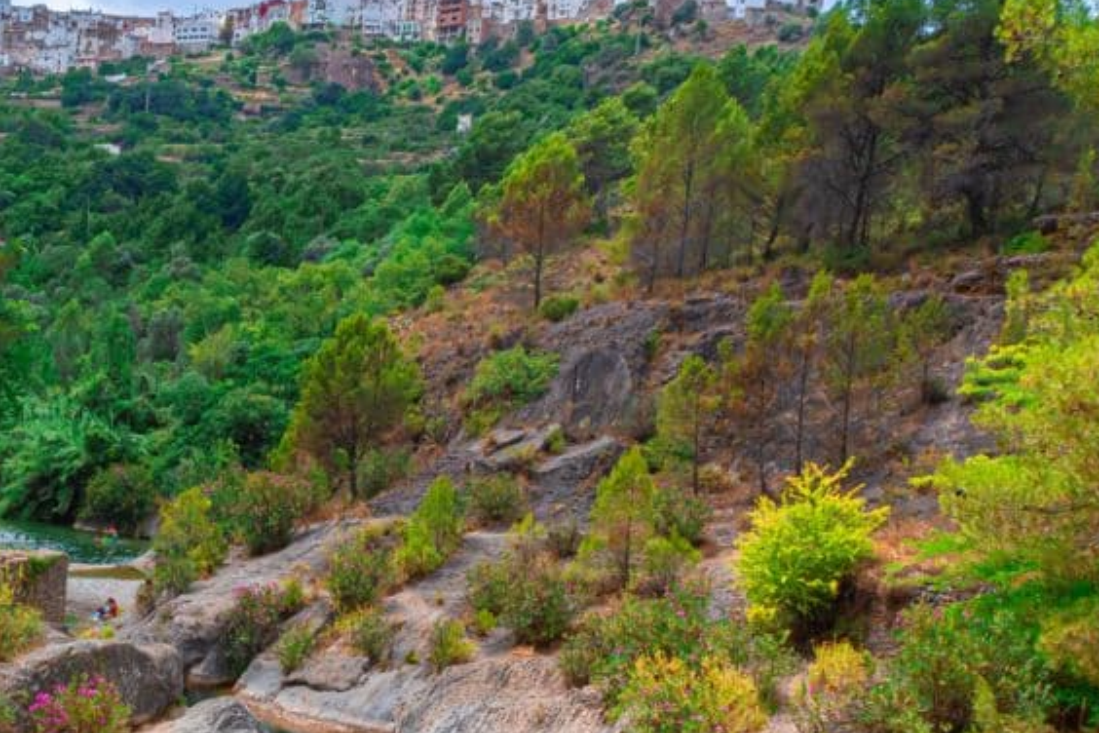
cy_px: 592
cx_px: 123
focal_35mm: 49
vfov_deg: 27.0
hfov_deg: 37.8
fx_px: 1496
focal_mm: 18
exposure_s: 1/1000
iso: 640
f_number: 10
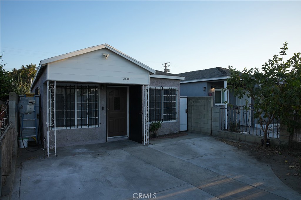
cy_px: 100
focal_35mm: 24
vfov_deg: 53.1
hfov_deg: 73.7
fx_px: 201
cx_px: 150
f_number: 8
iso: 200
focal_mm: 24
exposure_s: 1/125
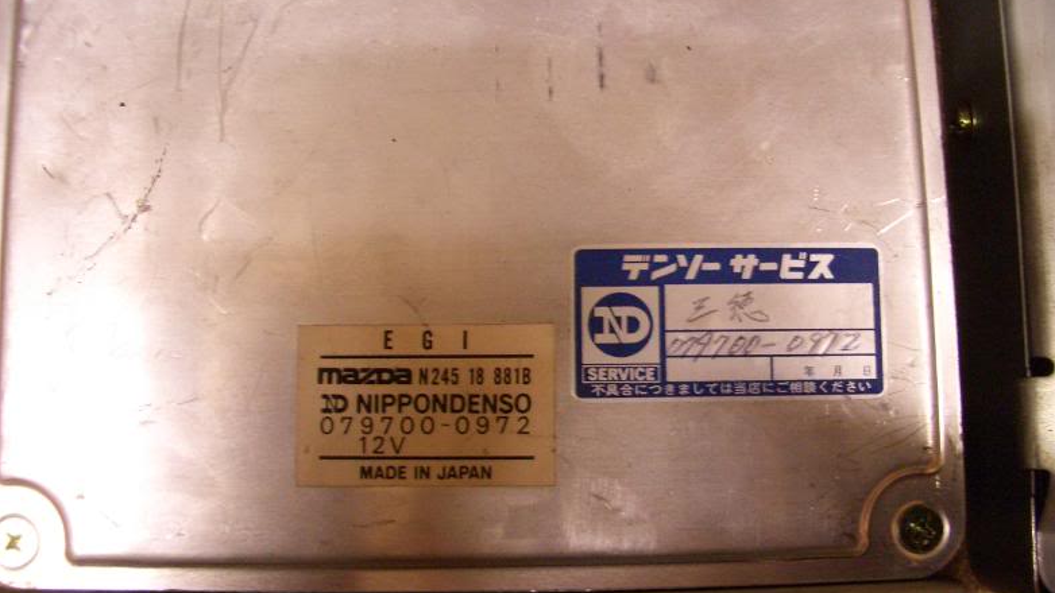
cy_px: 301
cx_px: 517
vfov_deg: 30.4
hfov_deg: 51.6
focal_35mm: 39
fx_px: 1091
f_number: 2.6
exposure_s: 1/15
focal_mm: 5.8
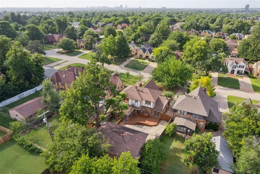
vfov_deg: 57.2
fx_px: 159
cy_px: 87
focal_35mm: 22
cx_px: 130
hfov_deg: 78.6
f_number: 2.8
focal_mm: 8.4
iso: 130
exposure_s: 1/640
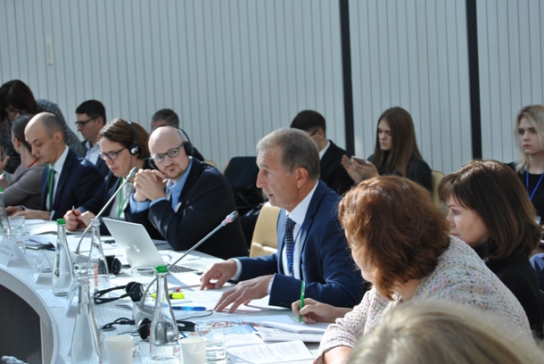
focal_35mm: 87
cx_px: 272
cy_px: 188
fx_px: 1309
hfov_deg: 23.5
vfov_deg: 15.8
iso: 200
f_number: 5.6
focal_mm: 55
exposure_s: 1/60
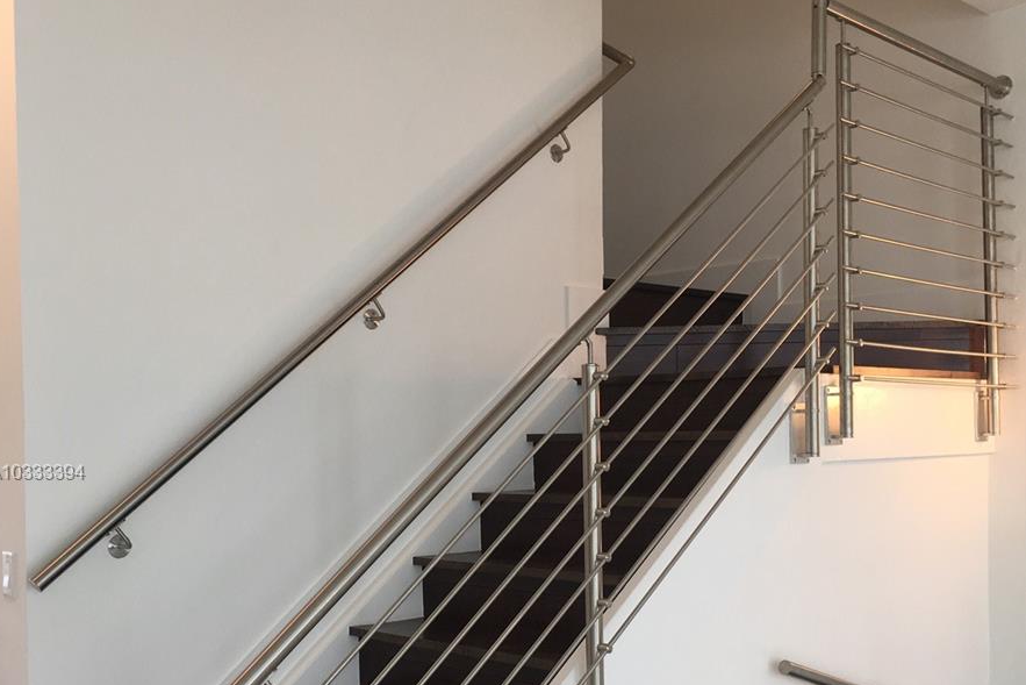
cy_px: 474
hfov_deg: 47.4
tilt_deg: -0.4
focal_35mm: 41
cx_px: 507
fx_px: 1169
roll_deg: +0.5
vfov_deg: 32.3
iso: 40
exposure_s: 1/30
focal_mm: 4.15
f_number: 2.2
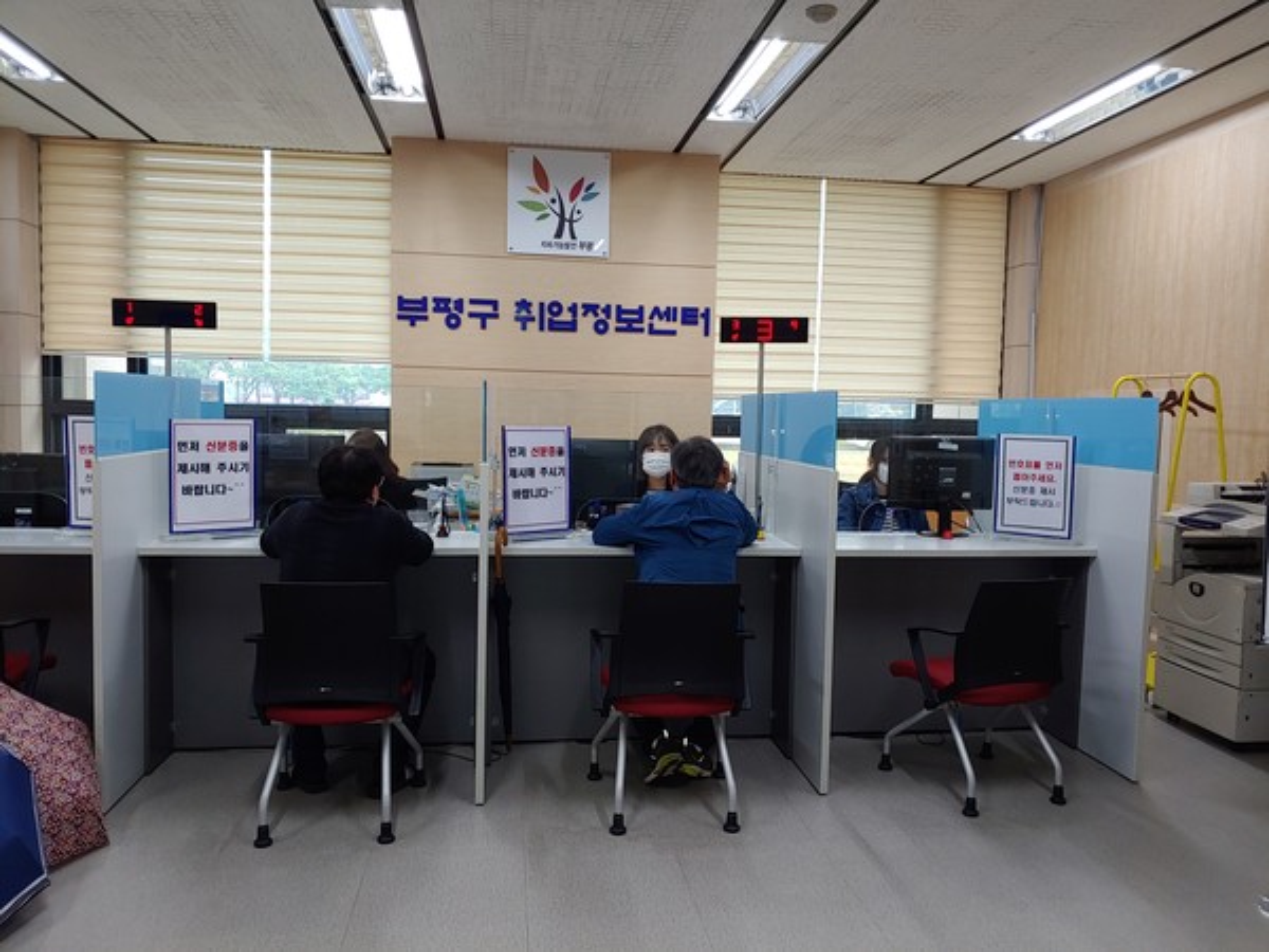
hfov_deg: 69.4
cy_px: 476
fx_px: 916
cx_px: 634
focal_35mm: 25
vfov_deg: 54.9
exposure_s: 1/40
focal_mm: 4.23
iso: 50
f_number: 1.5
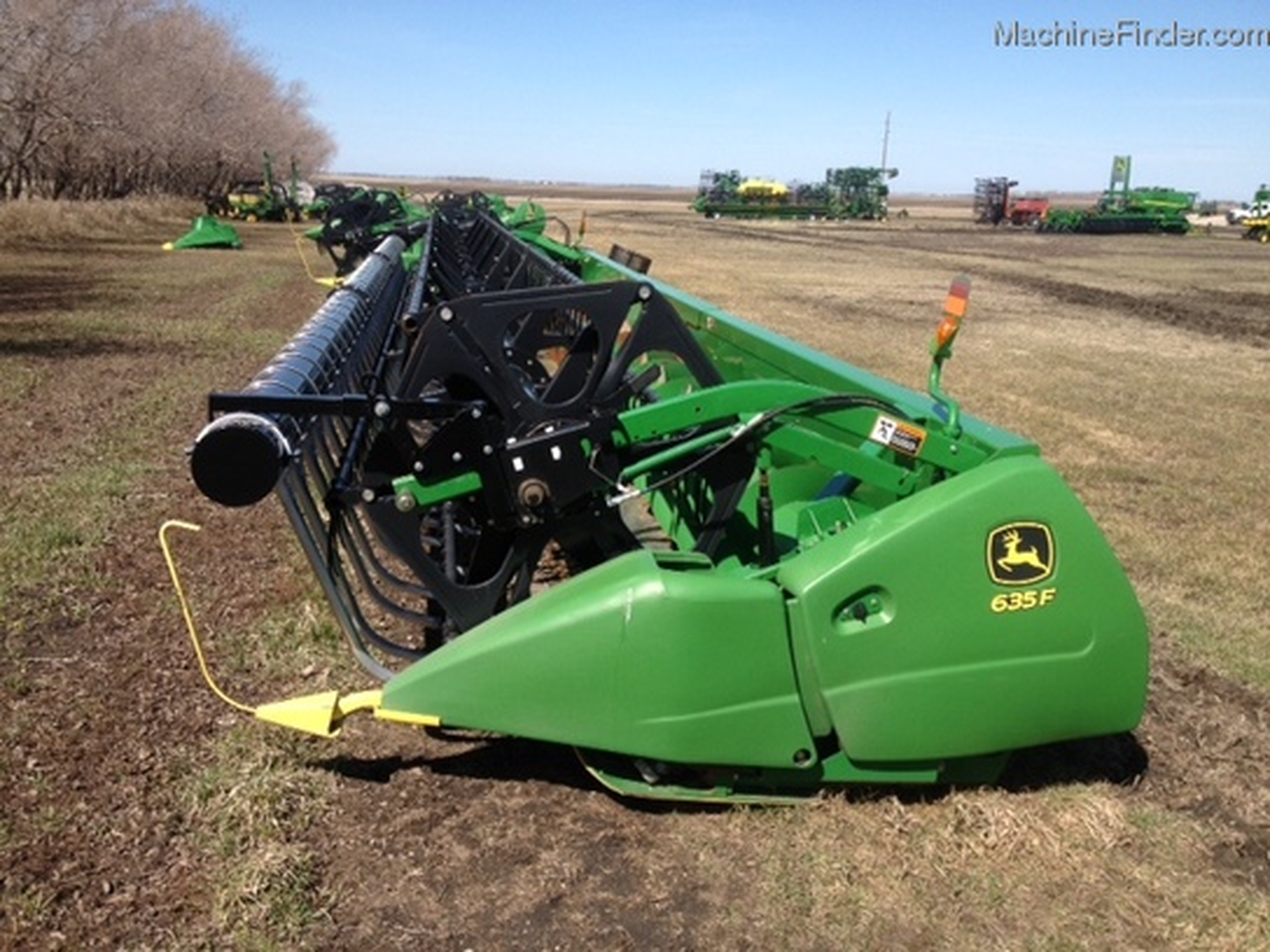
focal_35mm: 35
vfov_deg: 40.7
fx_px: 1284
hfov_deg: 52.6
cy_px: 476
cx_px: 635
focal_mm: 4.28
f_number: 2.4
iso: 50
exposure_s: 1/1493
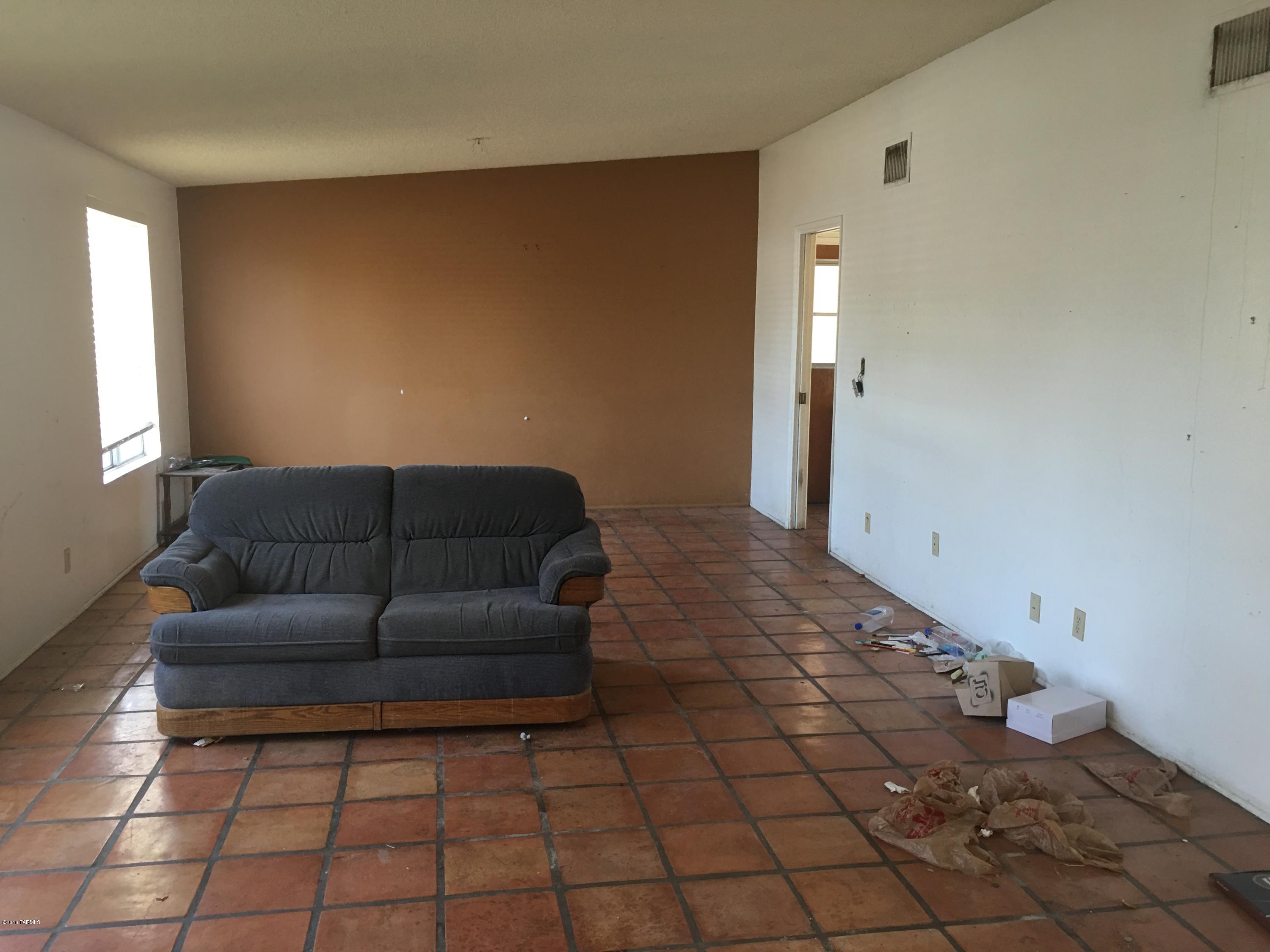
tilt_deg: -8.4
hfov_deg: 61.7
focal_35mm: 29
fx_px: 1064
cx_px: 635
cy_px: 476
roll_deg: -0.2
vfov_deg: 48.2
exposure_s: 1/15
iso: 40
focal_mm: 4.15
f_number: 2.2
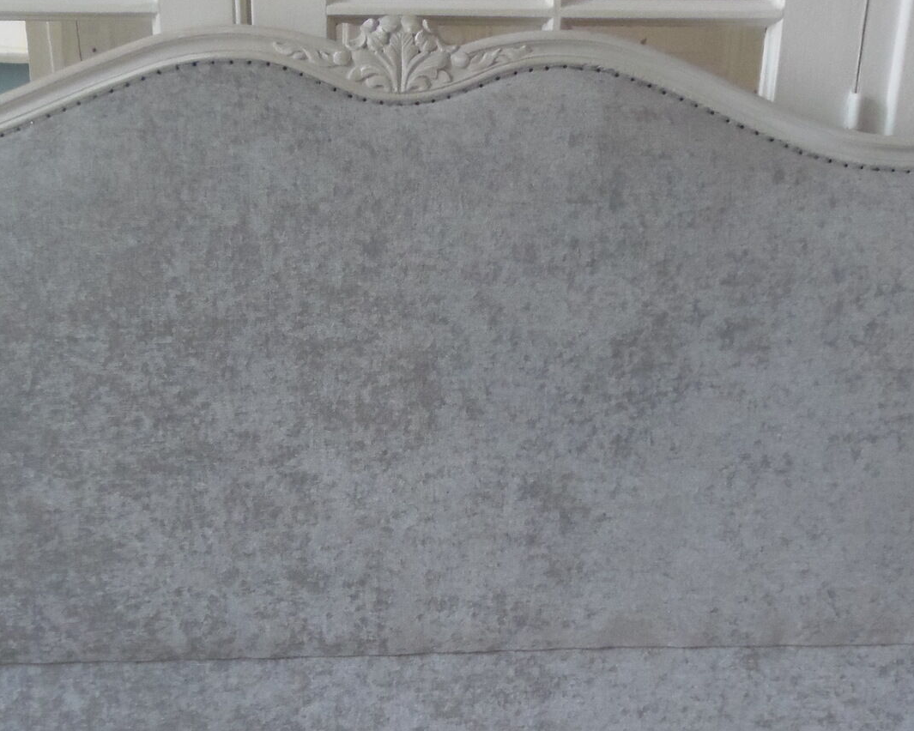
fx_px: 1190
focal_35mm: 44
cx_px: 403
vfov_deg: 33.6
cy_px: 531
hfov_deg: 41.9
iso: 320
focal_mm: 4.3
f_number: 2.9
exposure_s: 1/30
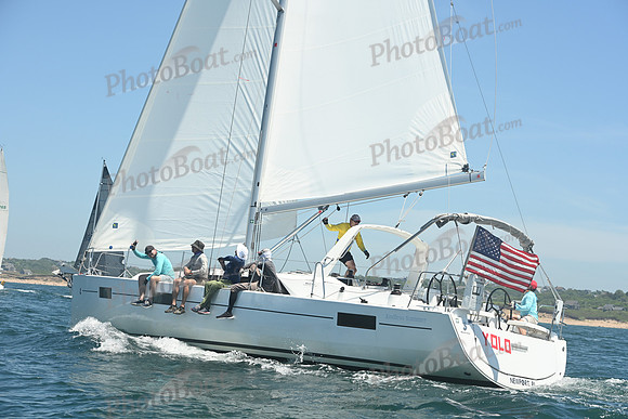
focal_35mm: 70
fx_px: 1221
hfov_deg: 28.8
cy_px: 210
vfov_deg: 19.5
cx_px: 314
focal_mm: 70
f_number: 7.1
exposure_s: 1/1000
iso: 320
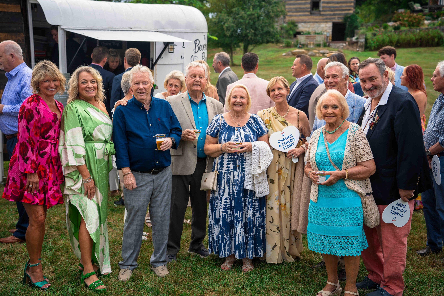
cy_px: 148
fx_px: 617
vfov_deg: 27.0
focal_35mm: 50
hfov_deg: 39.6
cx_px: 222
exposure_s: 1/160
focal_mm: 50
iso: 100
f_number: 3.5
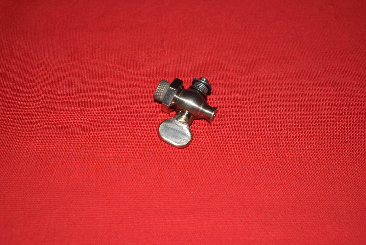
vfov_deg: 18.2
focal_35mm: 75
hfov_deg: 27.0
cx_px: 183
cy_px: 122
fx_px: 763
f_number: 5.6
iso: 400
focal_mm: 50
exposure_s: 1/200
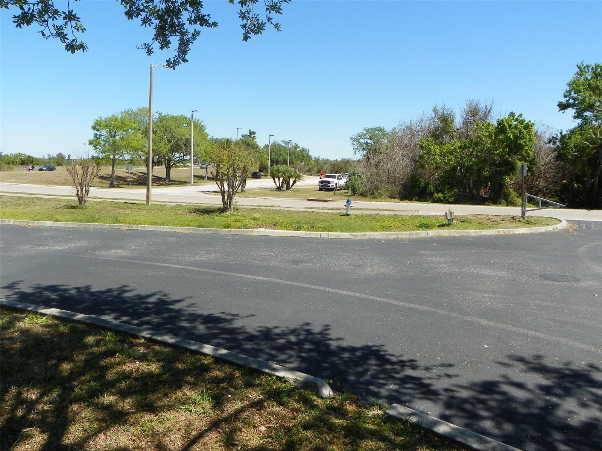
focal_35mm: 29
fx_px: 504
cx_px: 301
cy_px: 226
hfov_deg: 61.7
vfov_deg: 48.2
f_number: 5.6
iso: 64
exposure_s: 1/250
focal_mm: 5.2
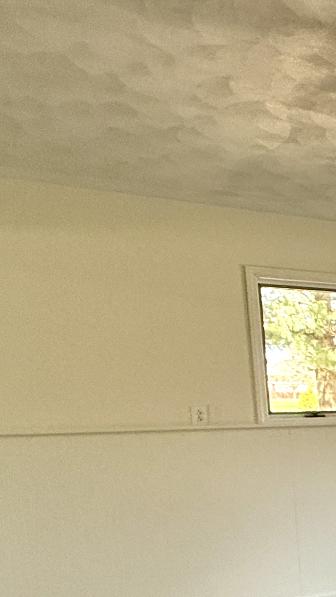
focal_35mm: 45
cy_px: 486
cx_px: 700
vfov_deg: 43.2
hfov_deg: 17.4
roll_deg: +4.1
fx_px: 713
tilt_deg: -4.9
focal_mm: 2.22
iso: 125
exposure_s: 1/120
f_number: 2.2
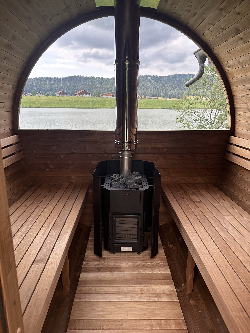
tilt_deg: -15.1
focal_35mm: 24
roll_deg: -1.3
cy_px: 166
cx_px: 125
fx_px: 231
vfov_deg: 71.6
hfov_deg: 56.8
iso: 80
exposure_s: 1/251
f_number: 1.78
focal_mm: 6.86
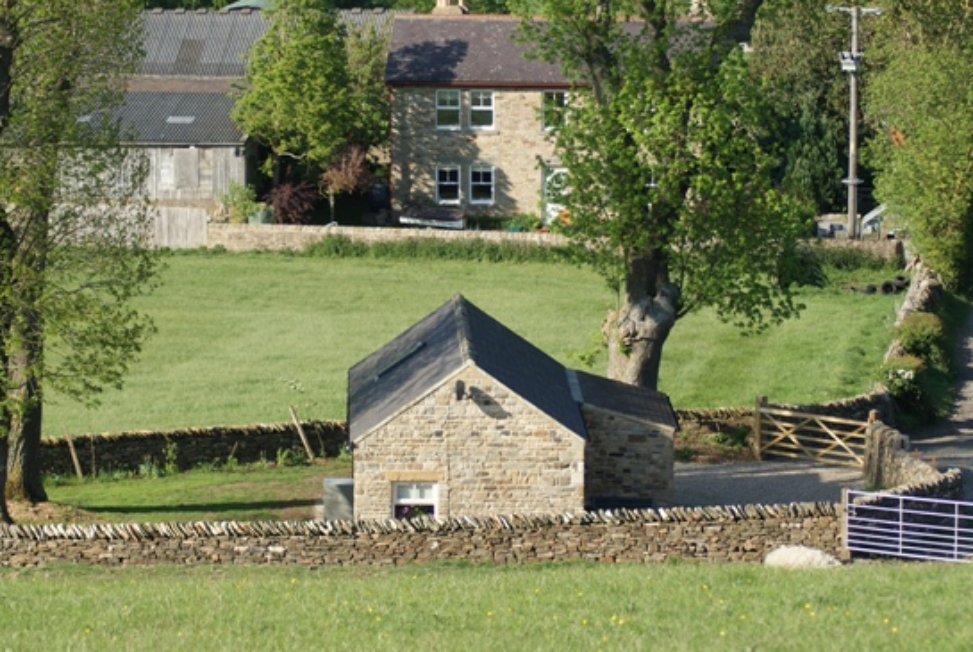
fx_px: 5359
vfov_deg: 7.0
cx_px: 371
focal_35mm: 198
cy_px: 213
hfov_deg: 10.4
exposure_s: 1/320
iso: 100
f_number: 4.5
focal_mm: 90
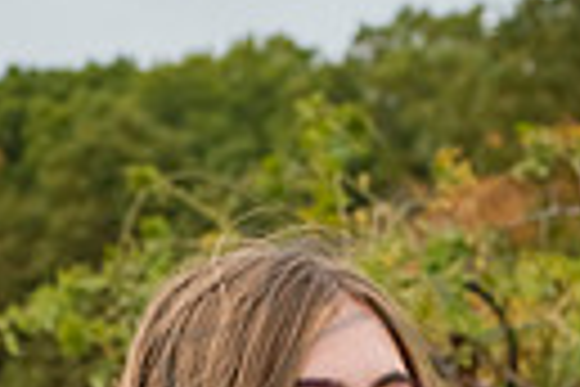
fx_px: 4495
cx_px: 382
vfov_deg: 4.8
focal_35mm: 279
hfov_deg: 7.4
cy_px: 837
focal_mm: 80
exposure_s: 1/200
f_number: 9
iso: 800
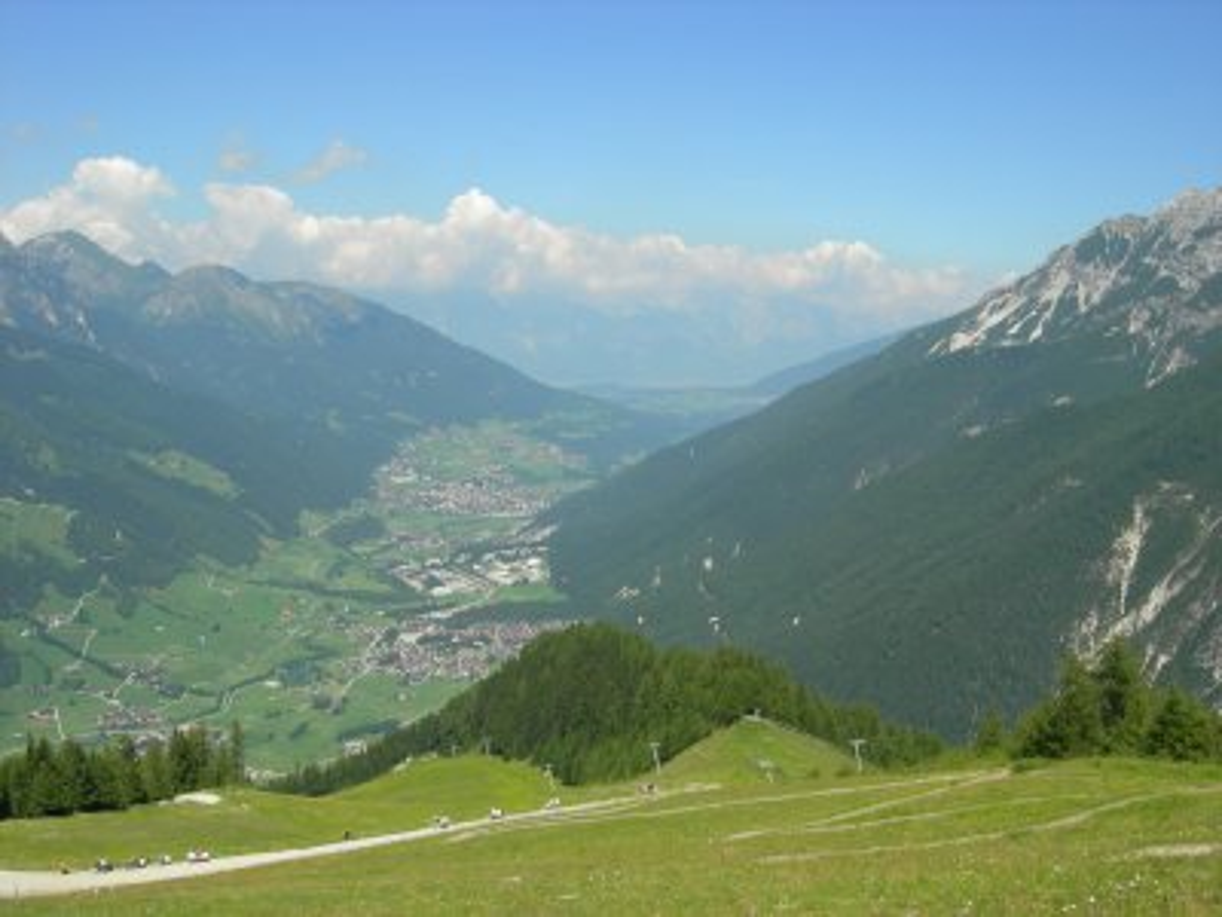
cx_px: 611
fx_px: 1271
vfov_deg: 39.7
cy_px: 458
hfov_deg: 51.4
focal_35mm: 36
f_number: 7.6
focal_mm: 7.5
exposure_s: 1/185
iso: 64
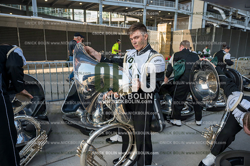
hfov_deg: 73.8
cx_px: 125
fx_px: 167
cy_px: 83
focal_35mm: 24
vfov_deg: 53.1
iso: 200
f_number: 4
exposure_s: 1/320
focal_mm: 24
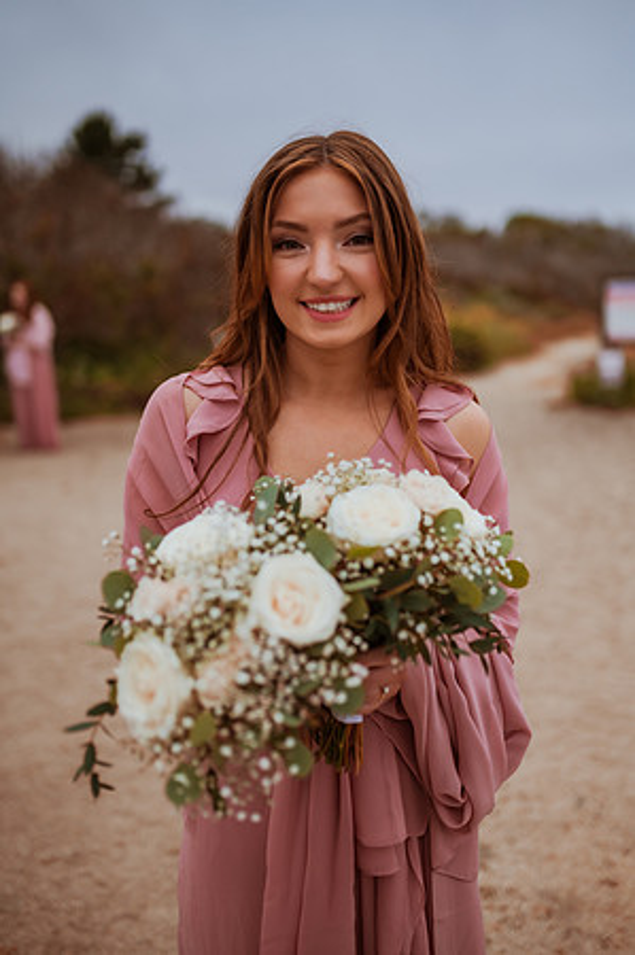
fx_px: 928
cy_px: 478
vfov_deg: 54.5
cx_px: 318
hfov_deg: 37.8
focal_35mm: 35
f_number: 1.8
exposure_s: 1/5000
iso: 400
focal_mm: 35
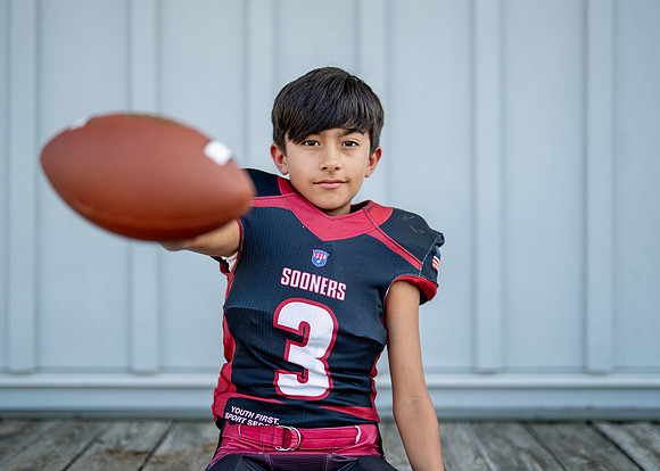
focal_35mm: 62
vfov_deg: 23.0
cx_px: 331
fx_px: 1156
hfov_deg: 31.9
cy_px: 220
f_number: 1.2
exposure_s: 1/1600
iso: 100
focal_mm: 50
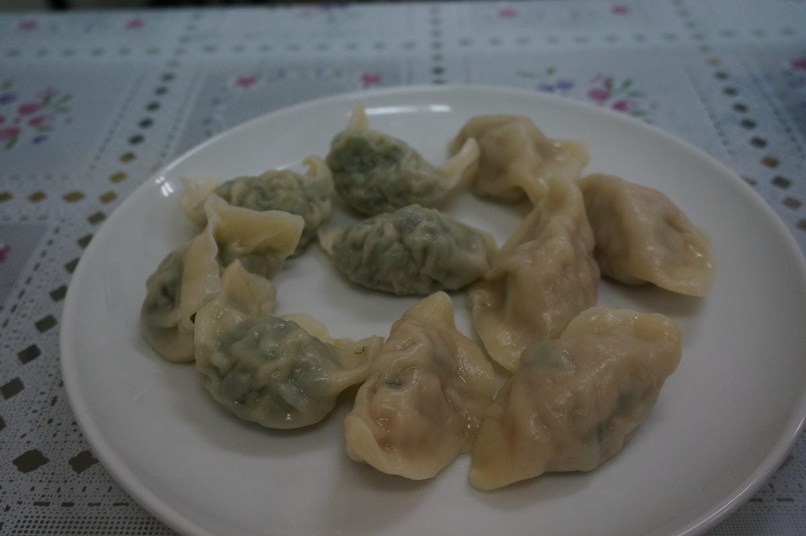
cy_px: 268
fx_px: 839
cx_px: 403
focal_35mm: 38
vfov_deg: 35.4
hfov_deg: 51.3
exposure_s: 1/160
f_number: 4.5
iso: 800
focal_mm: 25
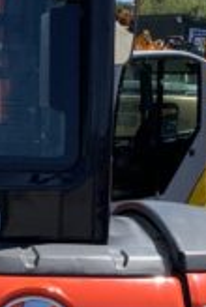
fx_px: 1607
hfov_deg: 7.3
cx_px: 114
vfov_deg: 10.7
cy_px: 365
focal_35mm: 188
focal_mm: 3
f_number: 1.8
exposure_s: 1/1490
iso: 16
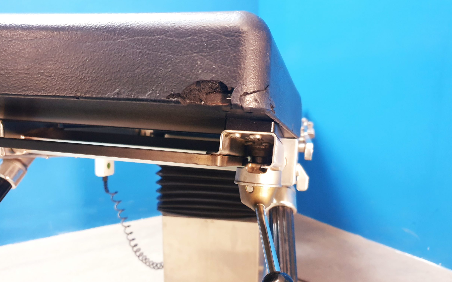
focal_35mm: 29
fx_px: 357
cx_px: 218
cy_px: 168
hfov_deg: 64.6
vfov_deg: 43.0
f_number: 1.5
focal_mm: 4.3
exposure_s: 1/50
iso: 400
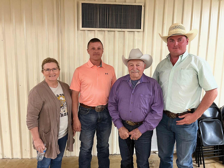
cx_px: 112
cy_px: 84
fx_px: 168
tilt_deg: -7.8
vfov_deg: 53.1
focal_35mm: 26
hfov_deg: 67.3
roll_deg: -0.4
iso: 500
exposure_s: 1/60
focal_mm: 5.1
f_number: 1.6
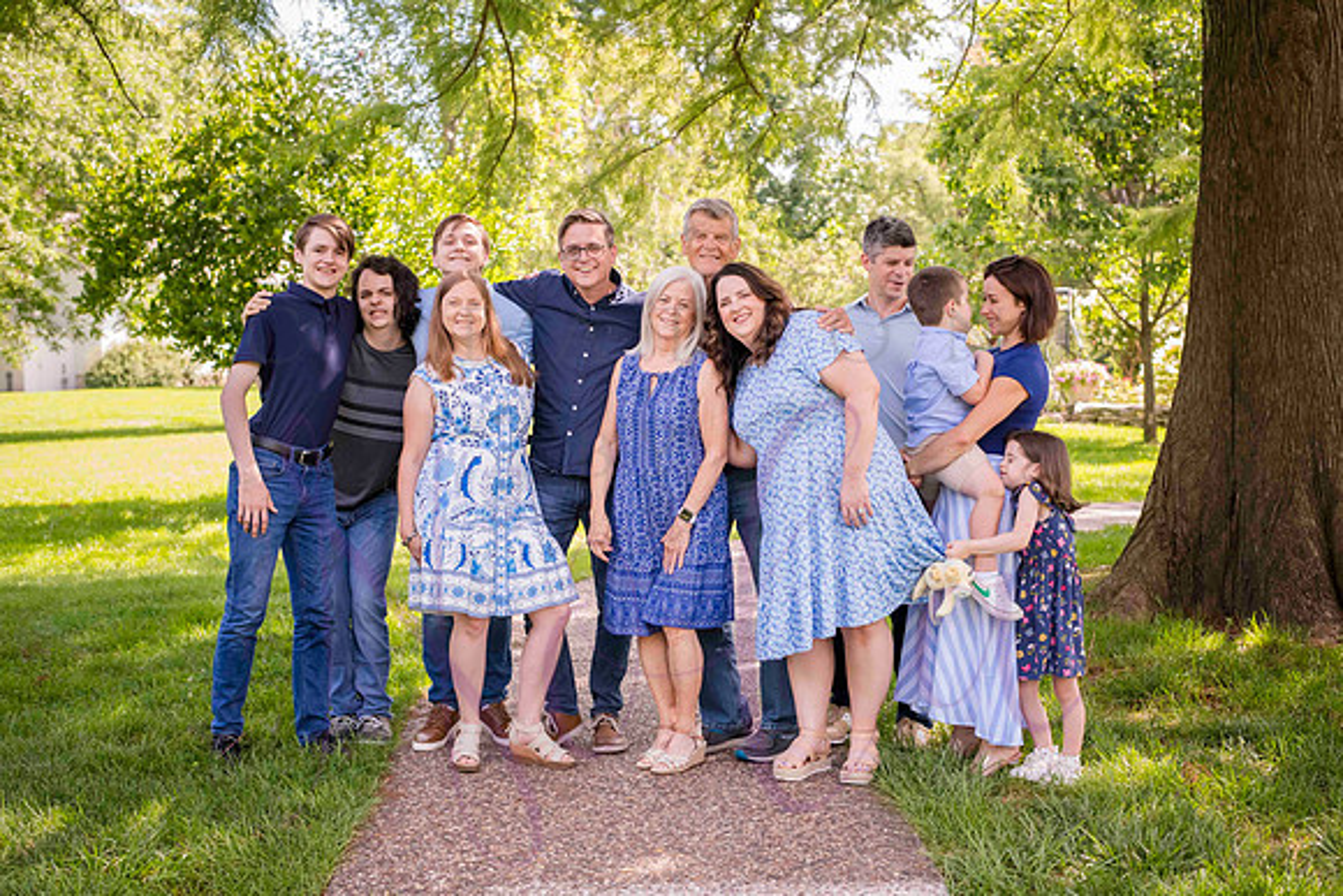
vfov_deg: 27.0
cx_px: 672
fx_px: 1866
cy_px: 448
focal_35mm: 50
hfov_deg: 39.6
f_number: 4
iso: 400
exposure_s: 1/320
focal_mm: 50
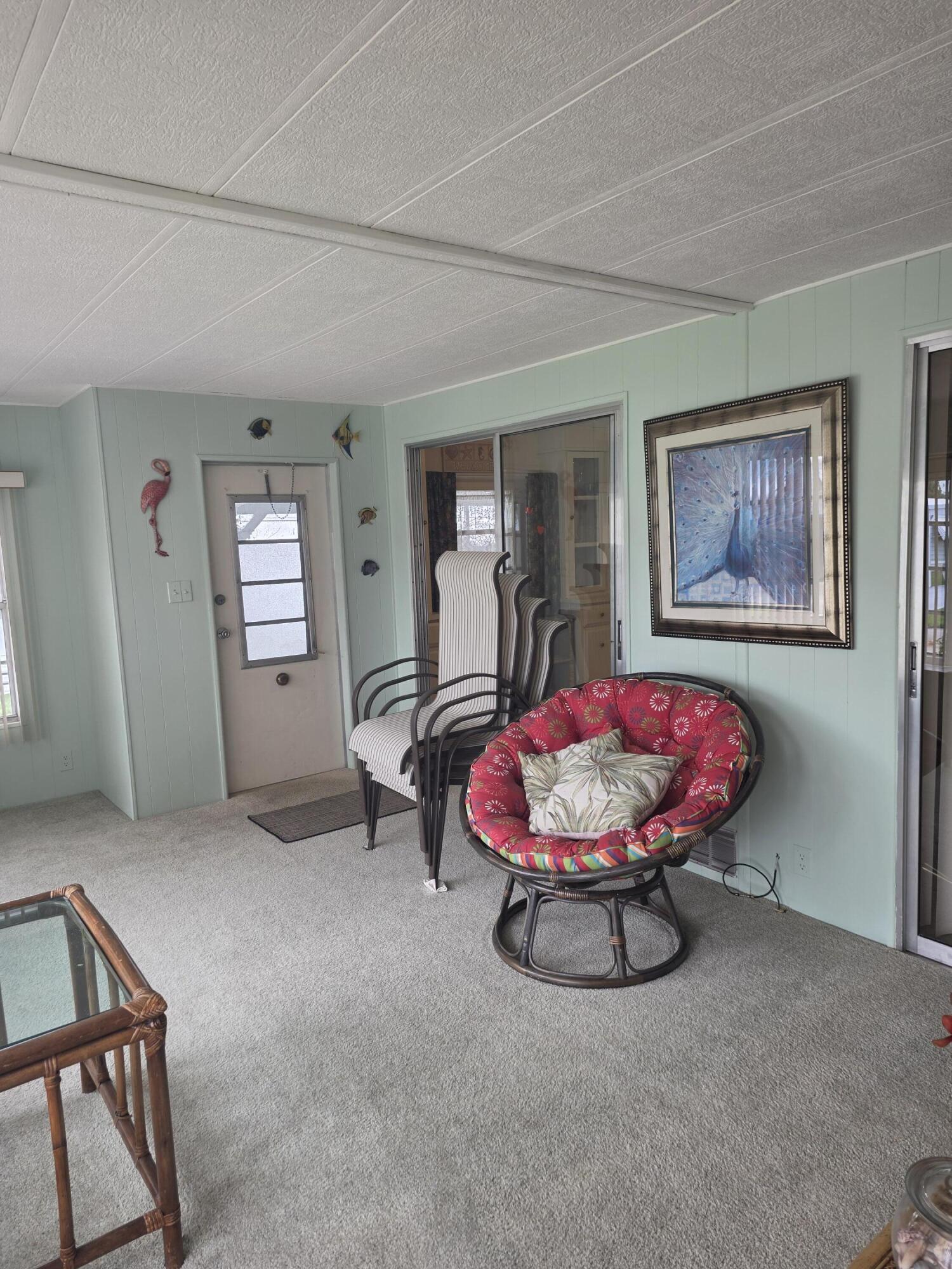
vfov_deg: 73.9
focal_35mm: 23
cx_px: 476
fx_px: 843
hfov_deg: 58.9
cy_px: 634
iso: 100
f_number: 1.7
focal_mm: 6.25
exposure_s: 1/120
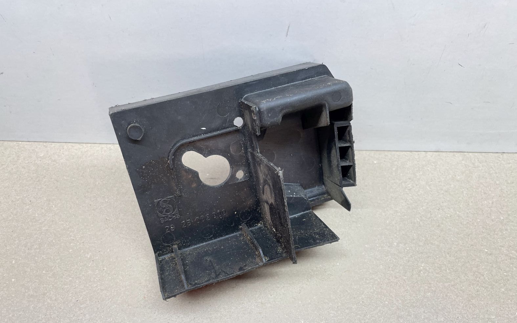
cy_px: 189
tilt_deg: -53.4
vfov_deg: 44.4
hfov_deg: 66.5
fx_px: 394
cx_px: 257
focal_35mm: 28
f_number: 1.6
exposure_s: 1/100
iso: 100
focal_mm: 4.2
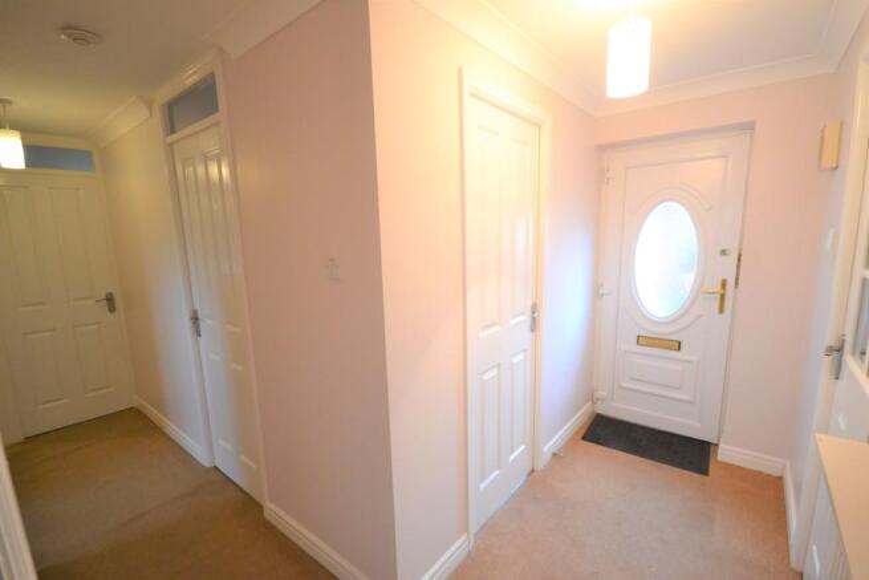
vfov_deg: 77.4
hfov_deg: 100.4
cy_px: 290
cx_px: 434
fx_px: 362
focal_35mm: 15
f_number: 4
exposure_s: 1/60
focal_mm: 10
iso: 1600
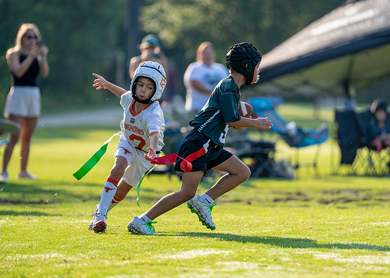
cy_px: 141
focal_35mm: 263
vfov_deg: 5.5
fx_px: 2915
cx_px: 244
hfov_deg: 7.7
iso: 250
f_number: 2.8
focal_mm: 200
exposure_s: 1/2000
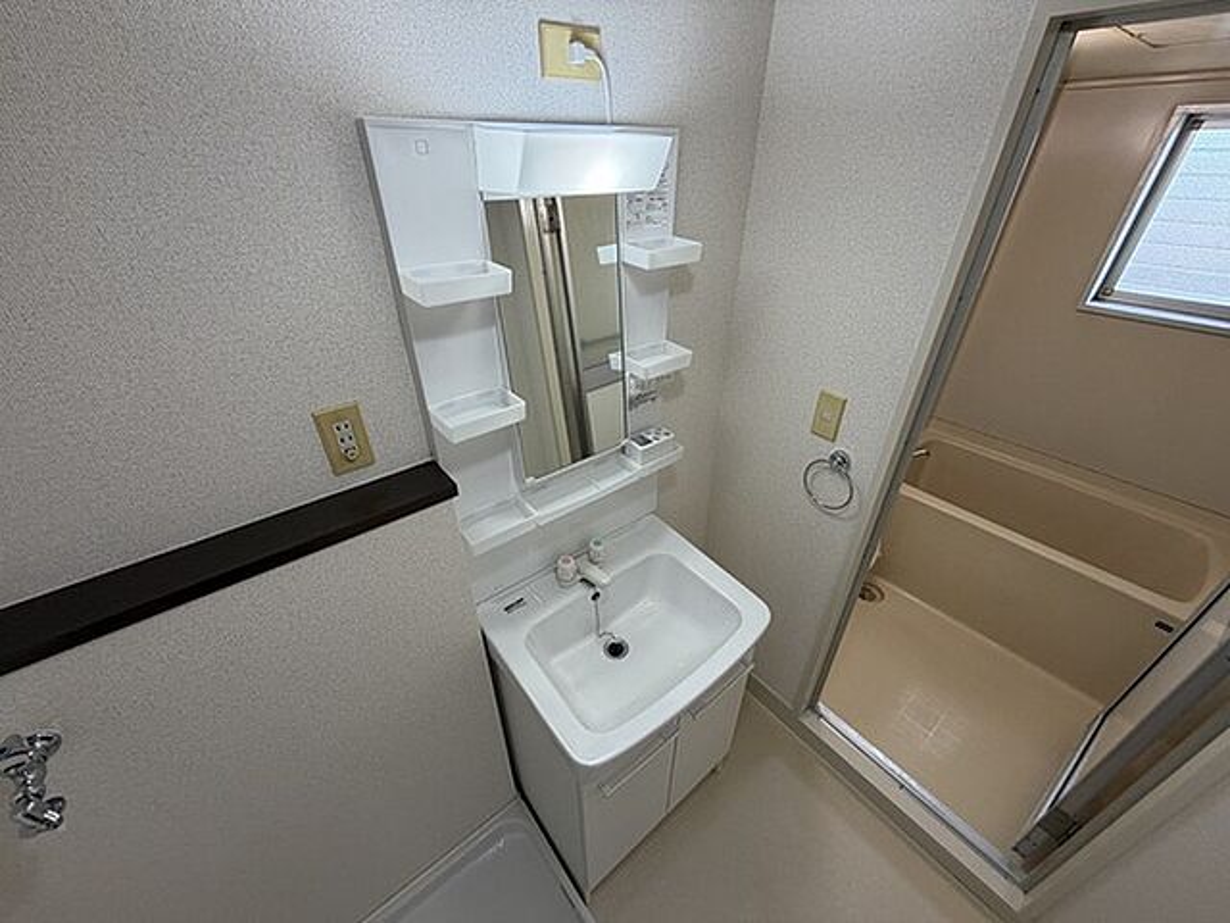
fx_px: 497
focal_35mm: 14
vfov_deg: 85.7
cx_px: 615
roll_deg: +0.9
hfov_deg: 102.1
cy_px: 462
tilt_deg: -32.2
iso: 250
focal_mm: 2.22
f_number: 2.2
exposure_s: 1/120
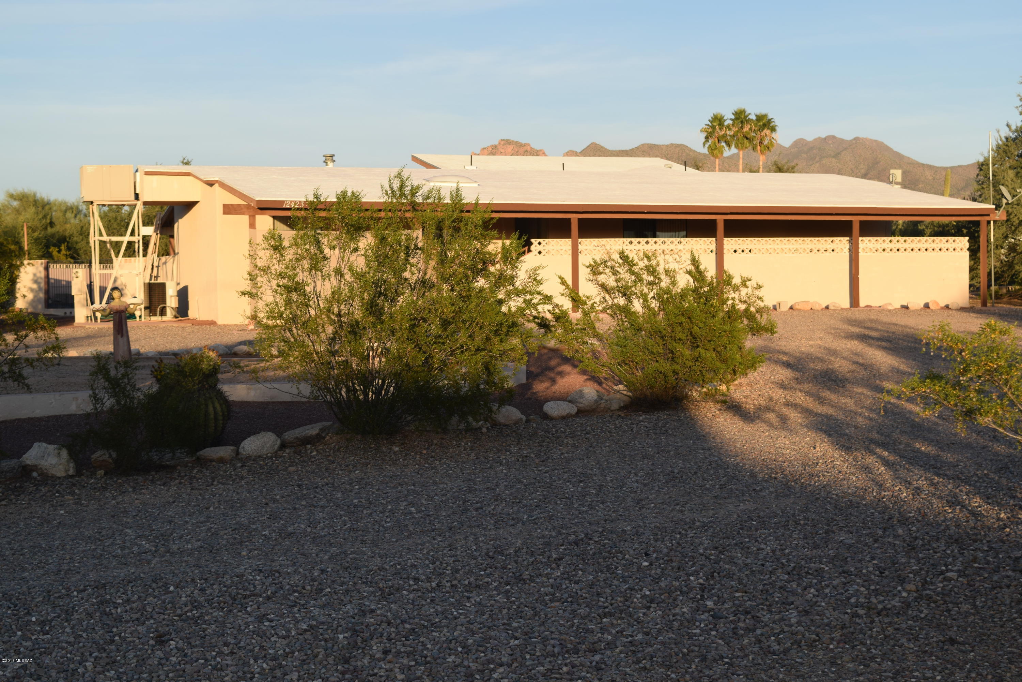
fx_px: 1618
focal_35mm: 57
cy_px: 341
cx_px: 511
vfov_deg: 23.8
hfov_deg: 35.1
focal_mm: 38
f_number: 7.1
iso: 100
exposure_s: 1/200
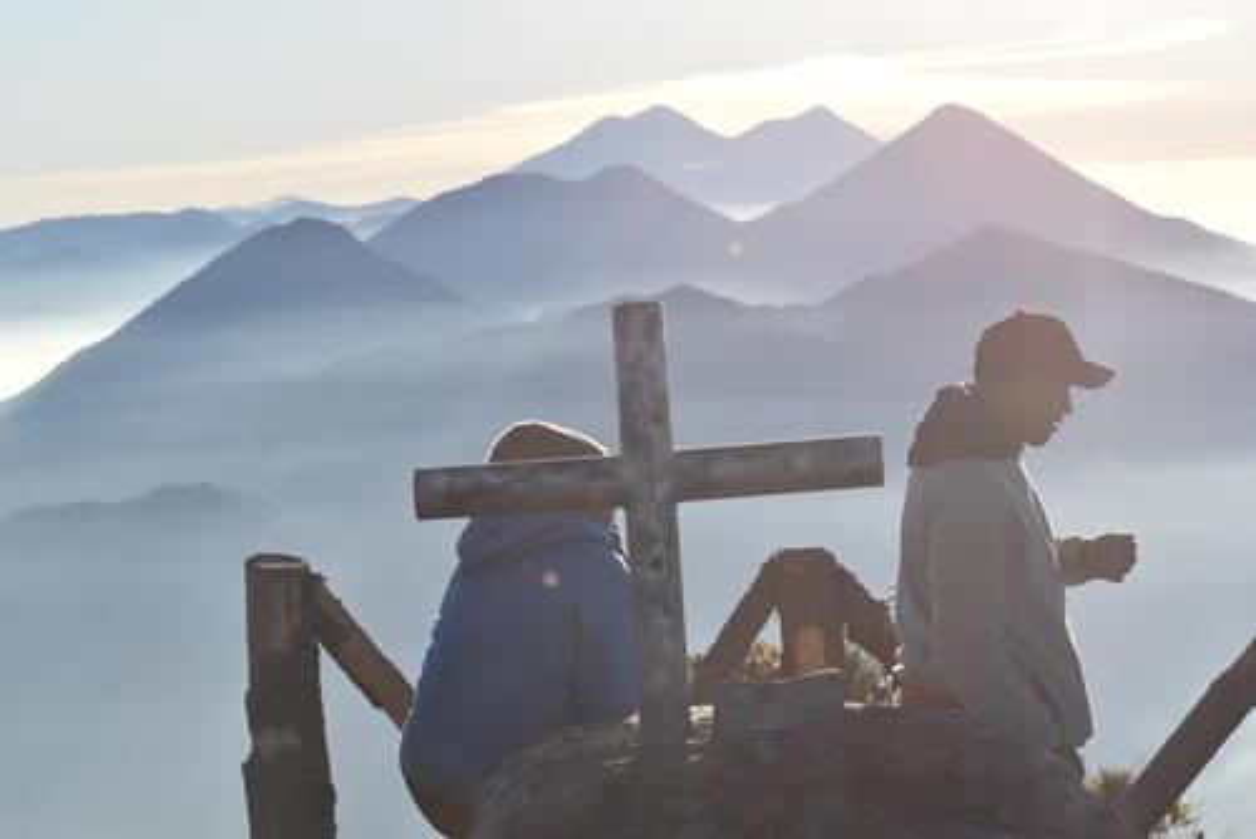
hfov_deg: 19.4
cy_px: 420
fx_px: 3665
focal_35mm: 105
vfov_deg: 13.1
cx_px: 628
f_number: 11
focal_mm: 70
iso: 1250
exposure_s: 1/2000
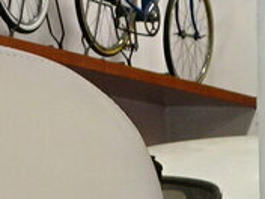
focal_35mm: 164
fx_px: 1255
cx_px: 388
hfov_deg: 11.6
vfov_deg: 7.5
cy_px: 675
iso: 200
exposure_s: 1/13
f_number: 3.5
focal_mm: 4.1
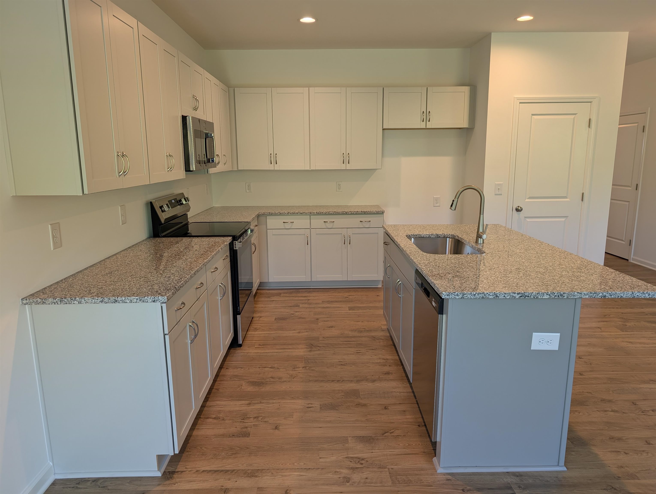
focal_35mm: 24
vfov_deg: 56.9
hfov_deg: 71.5
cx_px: 328
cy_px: 247
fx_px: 455
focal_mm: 6.9
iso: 23
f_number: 1.68
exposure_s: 1/120
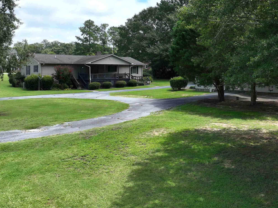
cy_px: 70
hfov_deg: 49.9
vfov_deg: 38.2
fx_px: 297
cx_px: 162
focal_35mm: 37
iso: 210
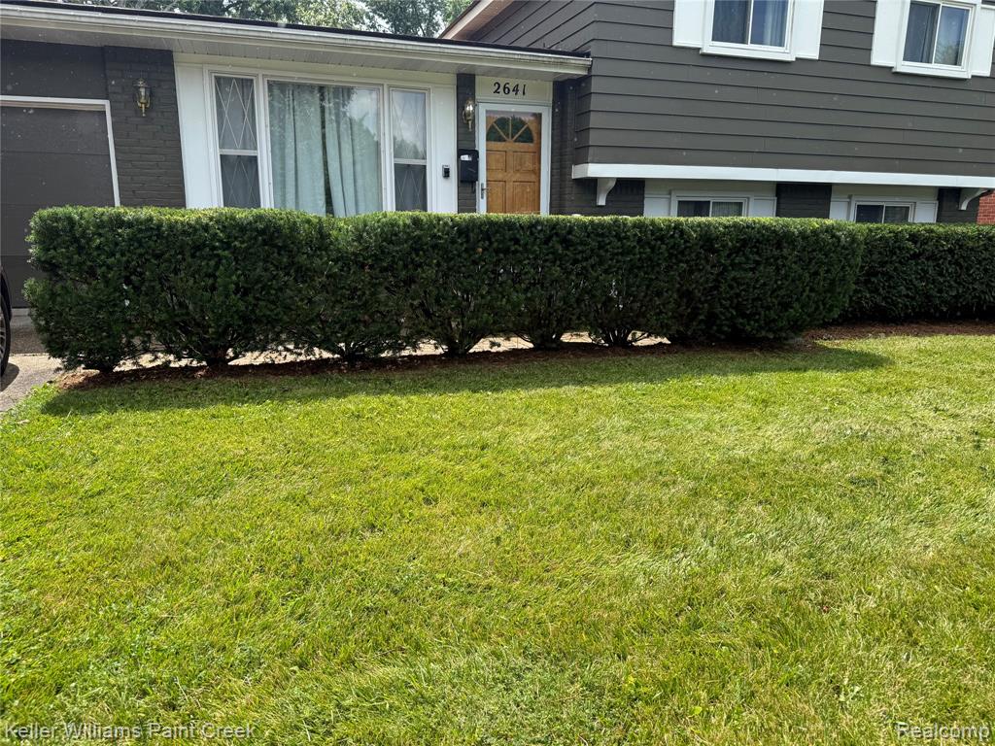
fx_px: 690
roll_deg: -0.4
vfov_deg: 56.8
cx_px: 498
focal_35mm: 24
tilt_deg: -11.5
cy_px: 373
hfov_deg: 71.6
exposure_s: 1/2611
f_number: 1.78
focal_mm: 6.76
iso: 80
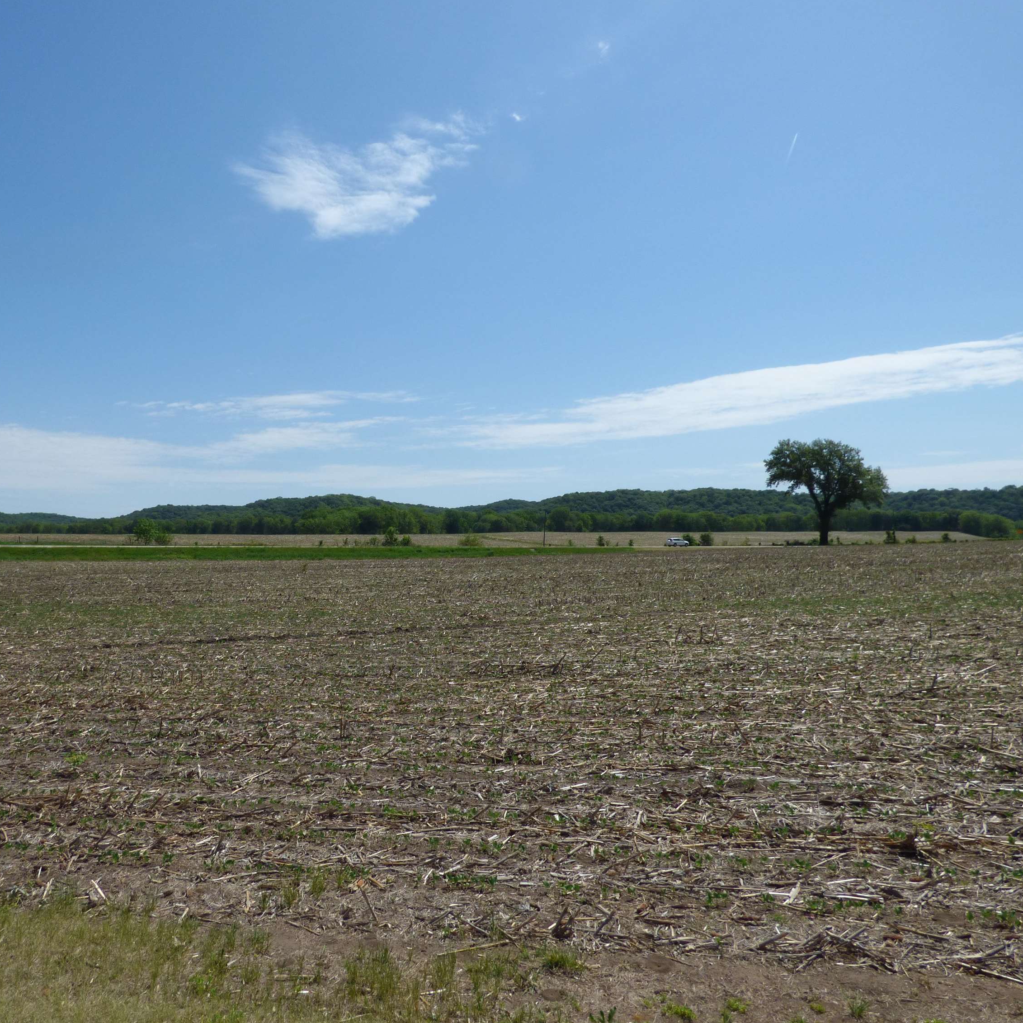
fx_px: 802
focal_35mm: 24
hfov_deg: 64.3
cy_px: 512
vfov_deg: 65.0
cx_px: 399
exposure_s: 1/2000
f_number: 3.5
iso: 100
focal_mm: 3.58
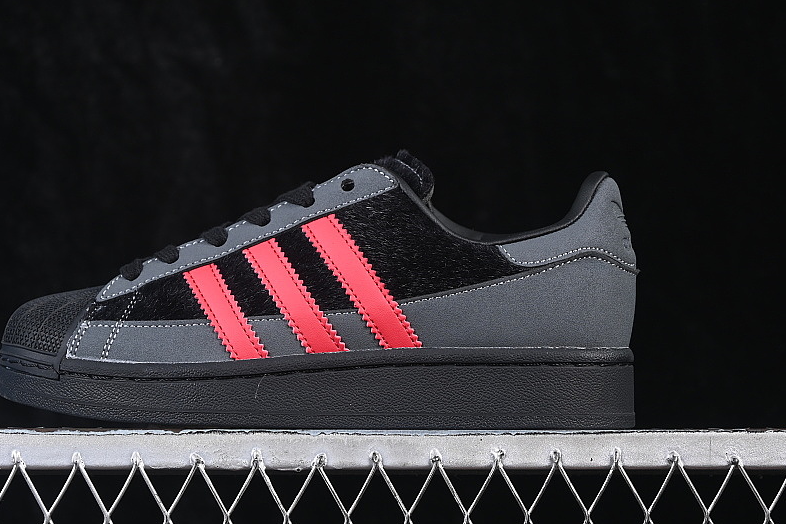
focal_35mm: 103
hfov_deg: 19.8
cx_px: 328
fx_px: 2249
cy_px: 207
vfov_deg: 13.3
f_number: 6.3
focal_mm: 50
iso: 160
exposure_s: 1/50
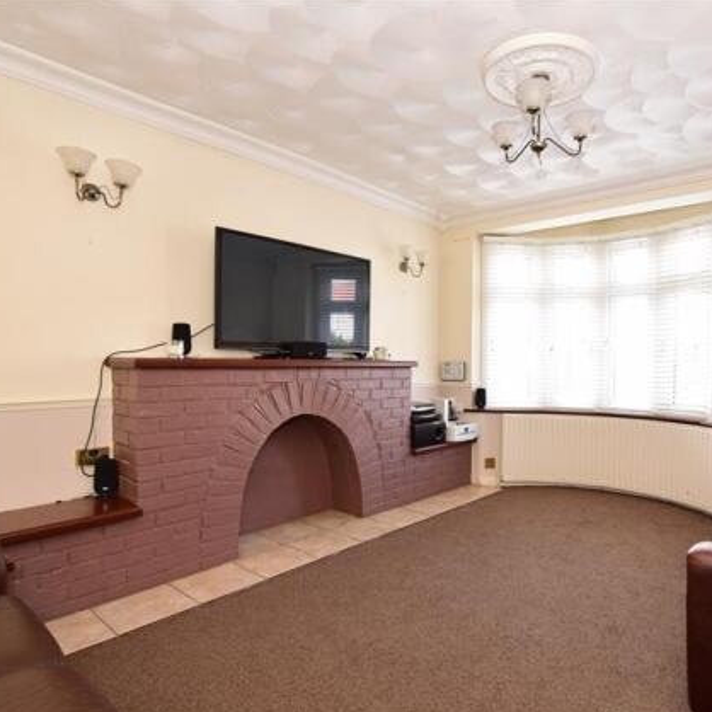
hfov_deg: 73.2
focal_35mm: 20
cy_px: 369
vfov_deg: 74.8
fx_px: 465
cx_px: 456
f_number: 10
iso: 400
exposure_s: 1/10
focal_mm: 10
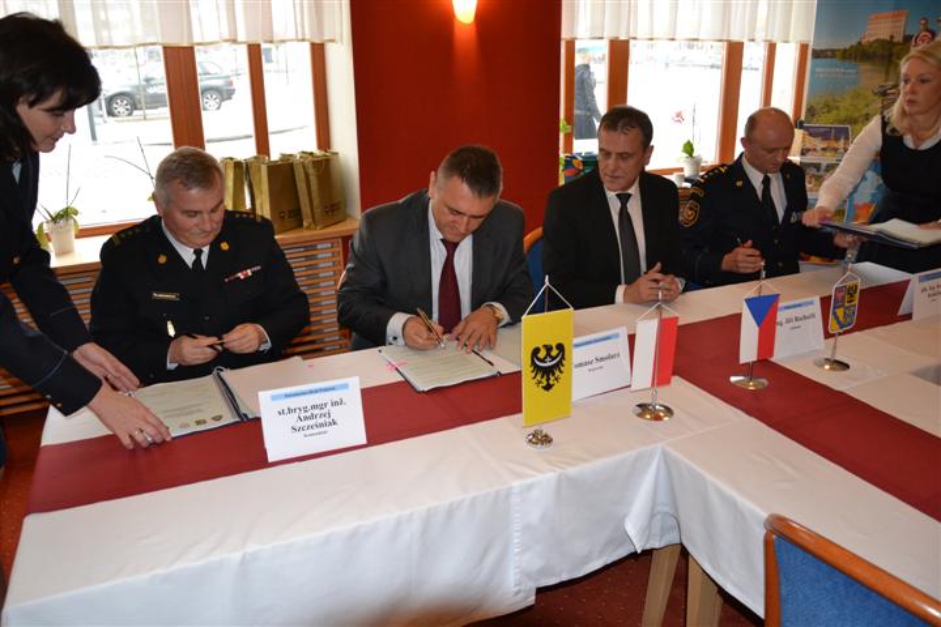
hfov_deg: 67.4
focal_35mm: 27
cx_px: 470
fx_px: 706
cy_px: 314
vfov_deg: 47.9
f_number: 3.5
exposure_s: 1/60
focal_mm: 18
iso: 1250
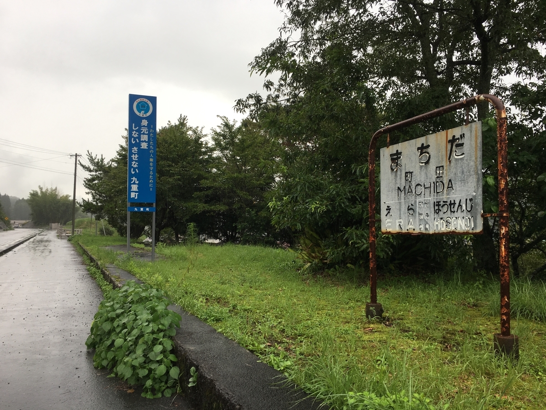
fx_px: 457
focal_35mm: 29
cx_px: 273
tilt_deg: +2.7
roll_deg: -0.1
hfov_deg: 61.7
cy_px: 205
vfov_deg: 48.2
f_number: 2.2
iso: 25
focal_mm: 4.15
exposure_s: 1/138
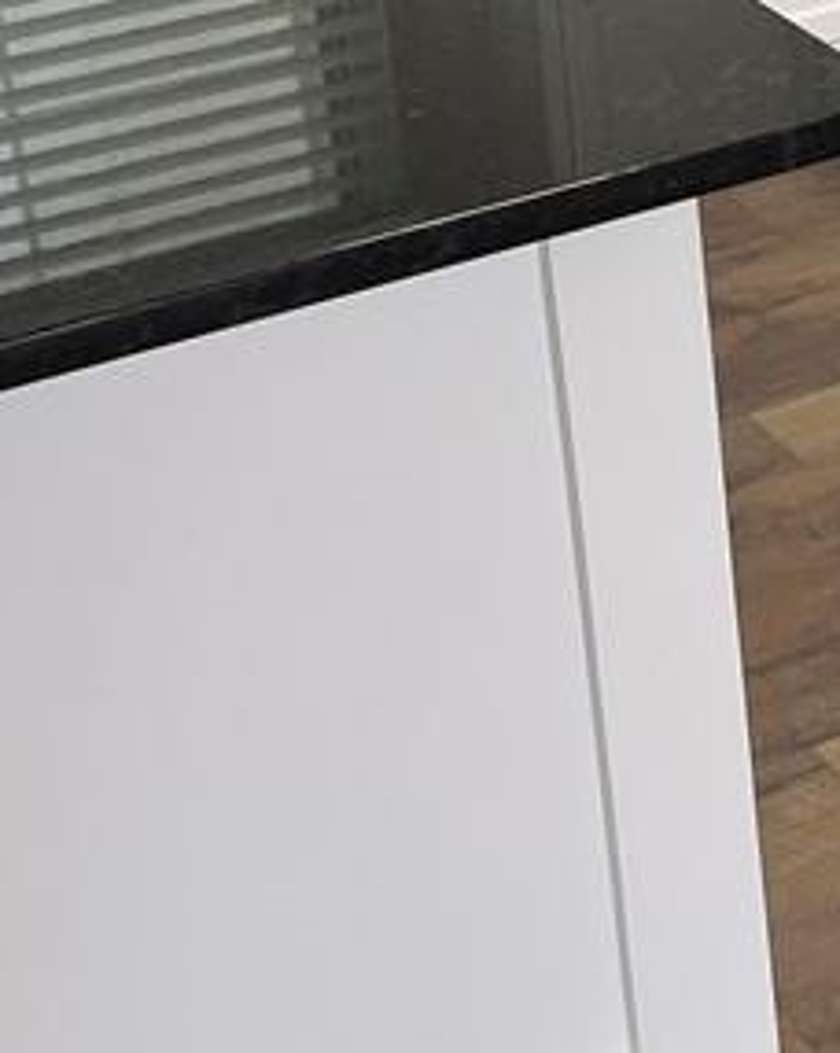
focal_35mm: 91
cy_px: -147
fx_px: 2834
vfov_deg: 20.0
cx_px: 1444
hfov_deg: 15.0
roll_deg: +1.2
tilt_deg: -16.3
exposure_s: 1/120
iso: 80
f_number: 1.6
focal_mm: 5.1
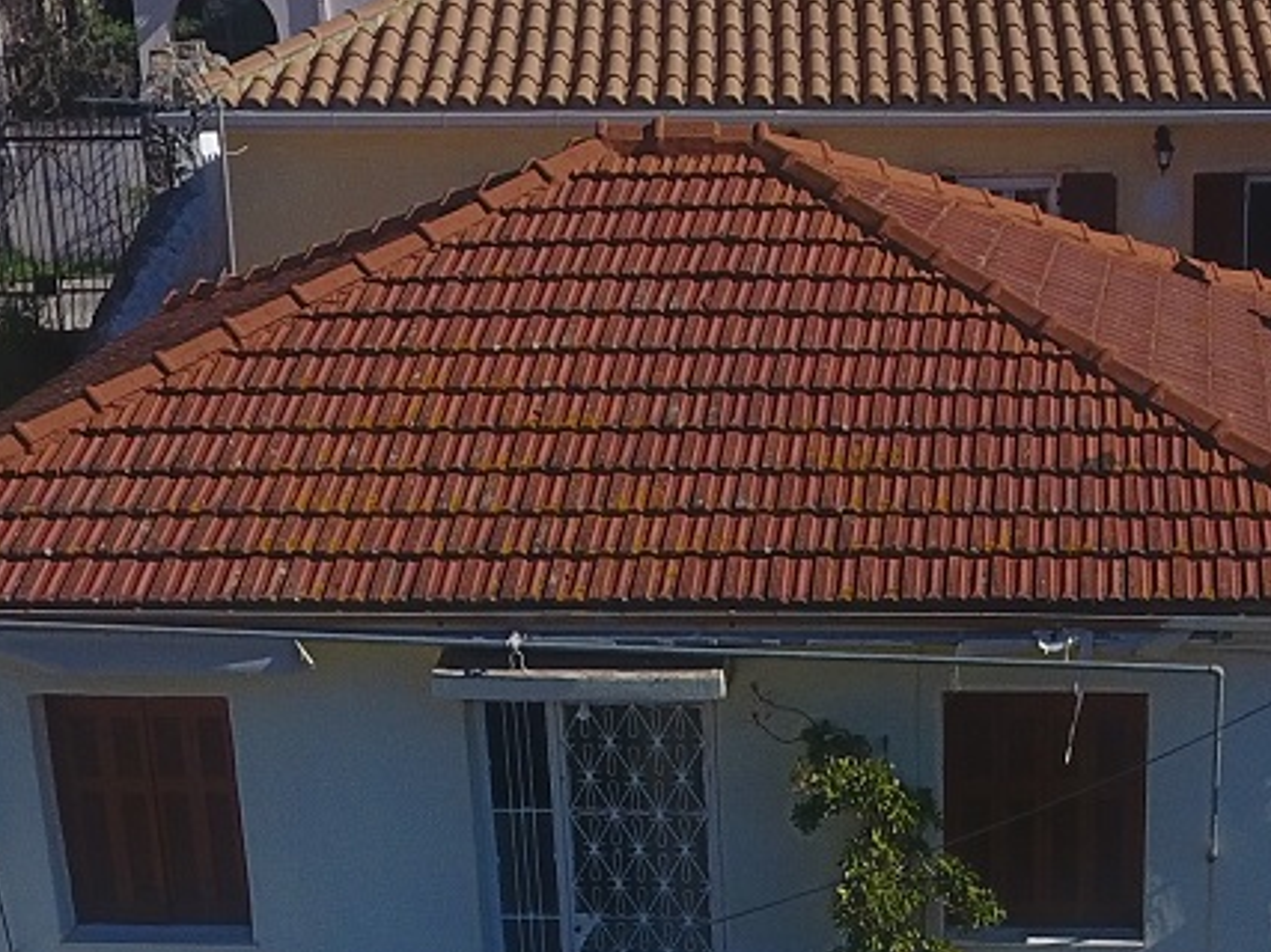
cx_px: 967
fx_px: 2753
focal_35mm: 75
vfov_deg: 18.9
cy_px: 1020
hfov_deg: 25.7
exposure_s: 1/1506
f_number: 2.8
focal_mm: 3.61
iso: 100
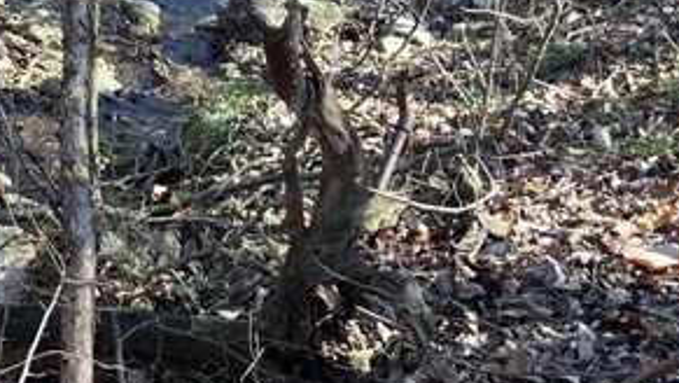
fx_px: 1999
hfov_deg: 18.3
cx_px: -145
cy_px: 154
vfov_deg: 10.9
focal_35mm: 111
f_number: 1.8
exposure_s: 1/130
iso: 16
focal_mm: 3
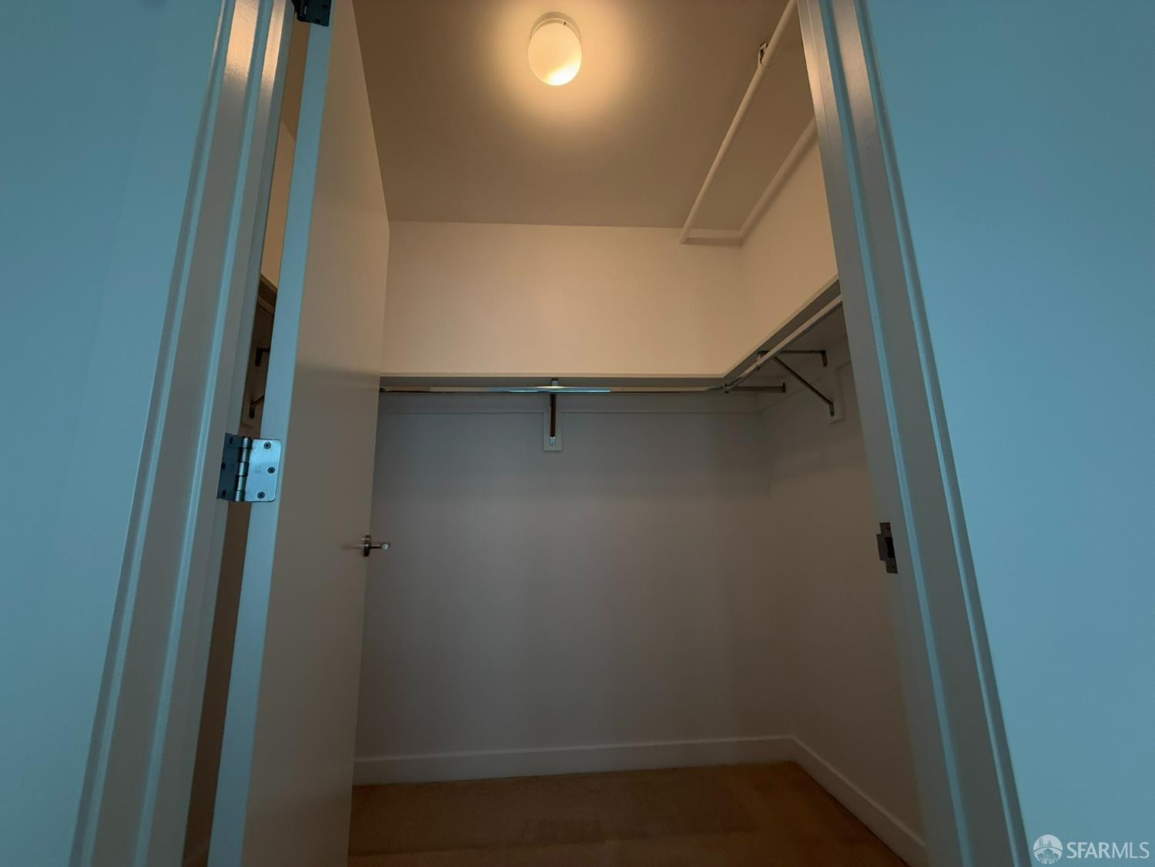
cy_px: 434
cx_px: 578
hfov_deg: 102.1
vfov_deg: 85.7
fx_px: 467
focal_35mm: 14
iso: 200
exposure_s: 1/120
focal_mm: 2.22
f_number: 2.2
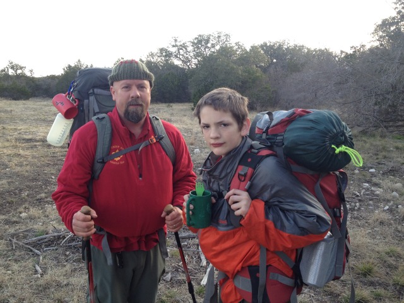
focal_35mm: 35
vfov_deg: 40.7
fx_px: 408
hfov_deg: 52.6
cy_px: 152
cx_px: 202
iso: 50
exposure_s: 1/154
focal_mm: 4.28
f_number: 2.4
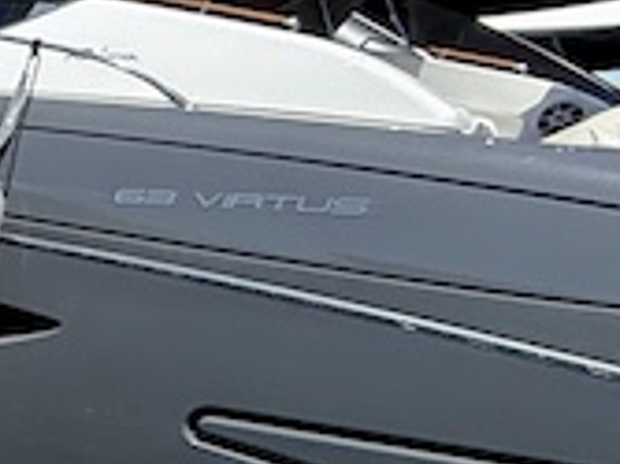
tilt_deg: -17.7
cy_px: 653
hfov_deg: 12.4
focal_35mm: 86
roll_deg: -3.7
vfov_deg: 16.0
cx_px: -1132
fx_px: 1539
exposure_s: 1/1613
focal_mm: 2.22
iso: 50
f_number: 2.2
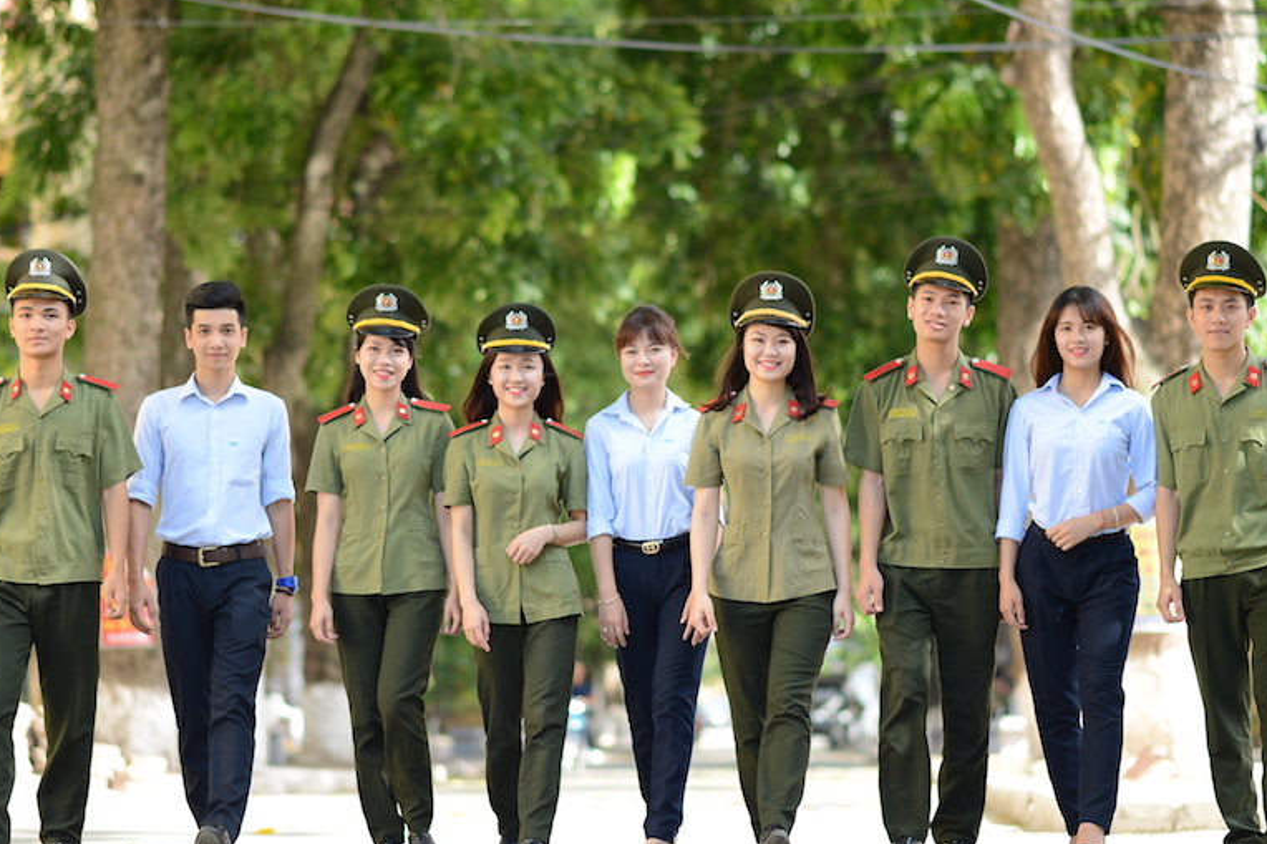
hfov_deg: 17.9
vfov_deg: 12.0
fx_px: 4011
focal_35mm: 114
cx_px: 585
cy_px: 395
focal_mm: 85
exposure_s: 1/400
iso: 100
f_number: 2.2
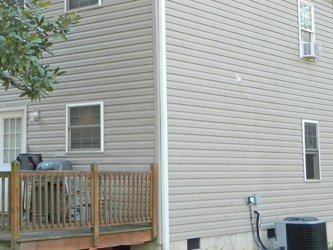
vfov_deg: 19.8
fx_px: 712
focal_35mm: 74
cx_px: 76
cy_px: 88
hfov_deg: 25.9
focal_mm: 7.3
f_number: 3.5
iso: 80
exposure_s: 1/40
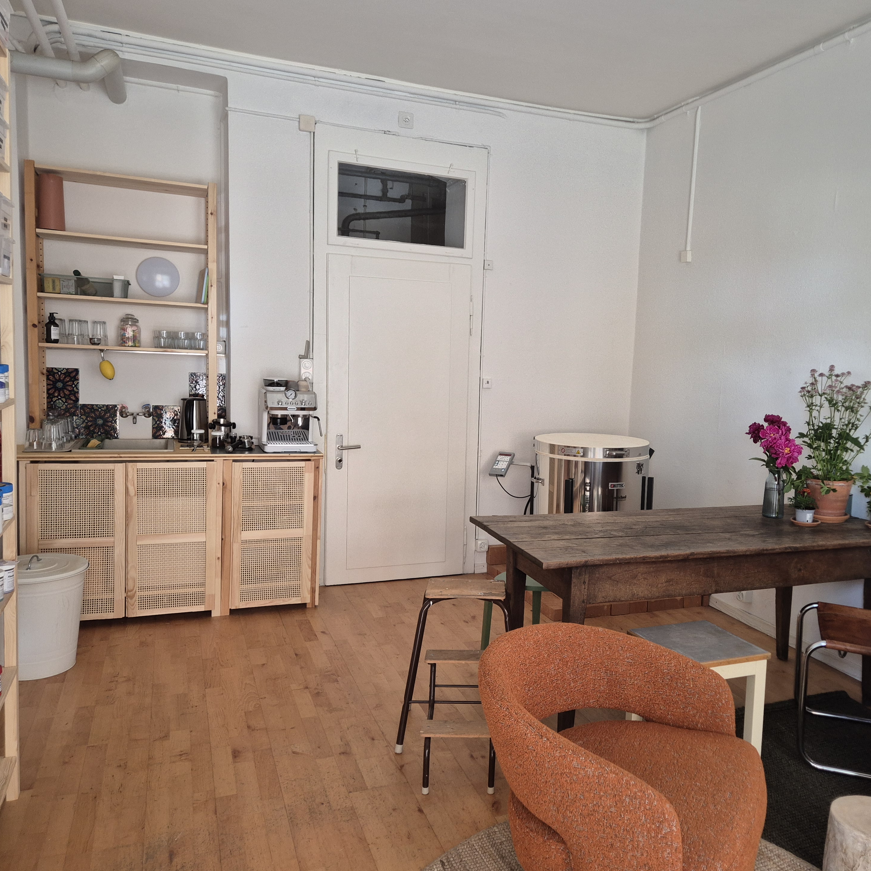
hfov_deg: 56.8
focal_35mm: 28
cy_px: 430
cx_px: 526
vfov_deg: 57.3
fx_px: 797
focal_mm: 5.4
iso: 250
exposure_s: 1/100
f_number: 1.8
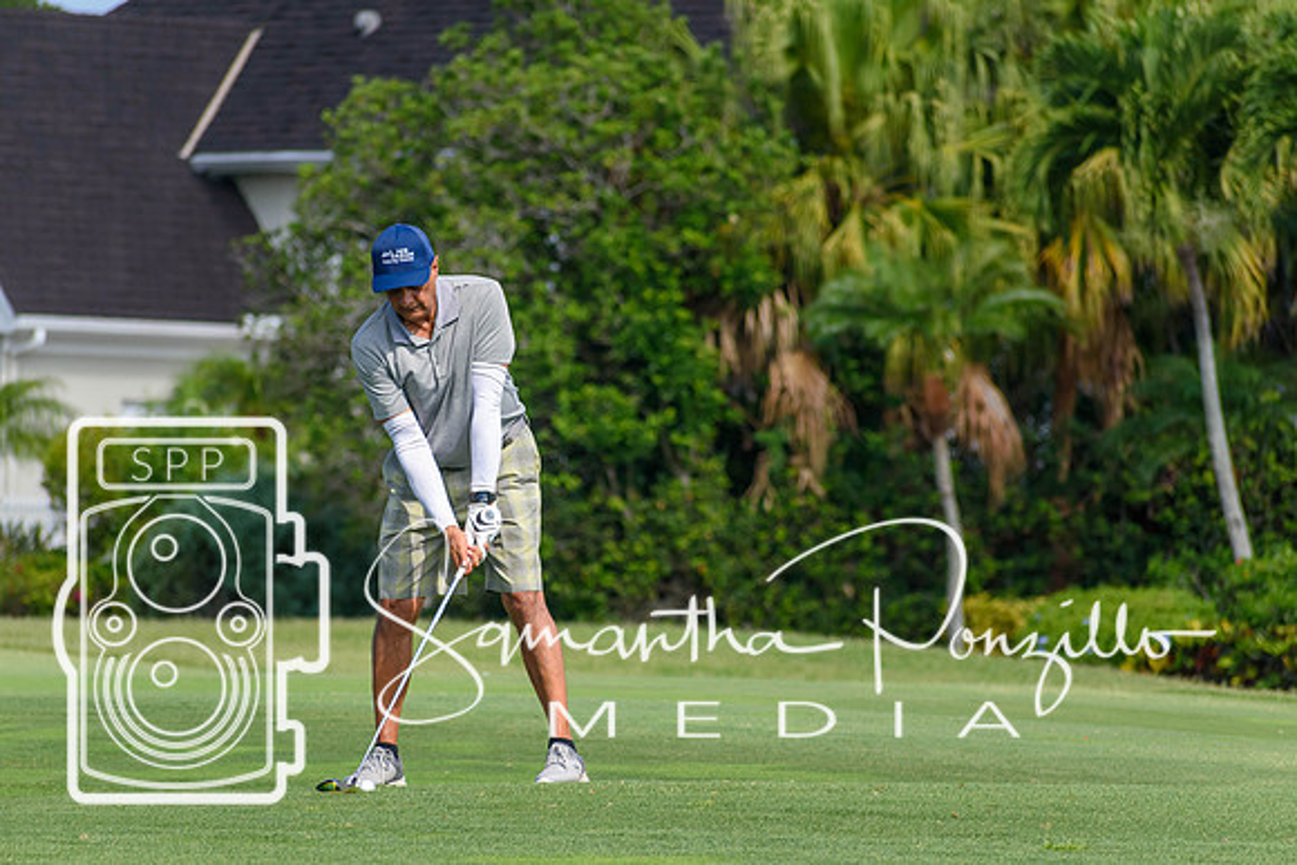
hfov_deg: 6.0
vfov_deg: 4.0
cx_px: 648
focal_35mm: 345
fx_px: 12432
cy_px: 432
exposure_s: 1/1600
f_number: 5.6
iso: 400
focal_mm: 230
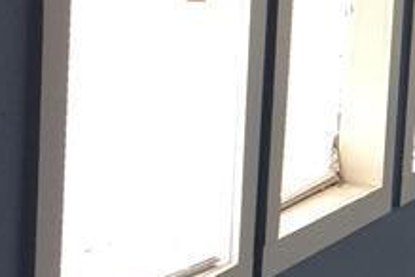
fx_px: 1683
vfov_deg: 9.4
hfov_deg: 13.0
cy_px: 146
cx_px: 688
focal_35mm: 146
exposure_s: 1/40
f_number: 2.2
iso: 50
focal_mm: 4.12
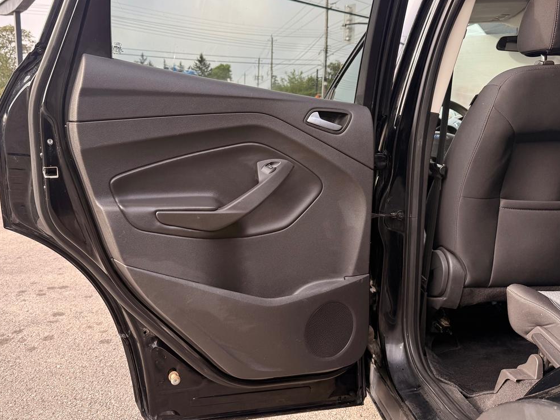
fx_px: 501
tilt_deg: -8.5
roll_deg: +0.3
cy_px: 196
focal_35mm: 31
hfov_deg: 58.1
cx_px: 237
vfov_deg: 45.4
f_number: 1.78
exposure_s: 1/539
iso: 80
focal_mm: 6.76
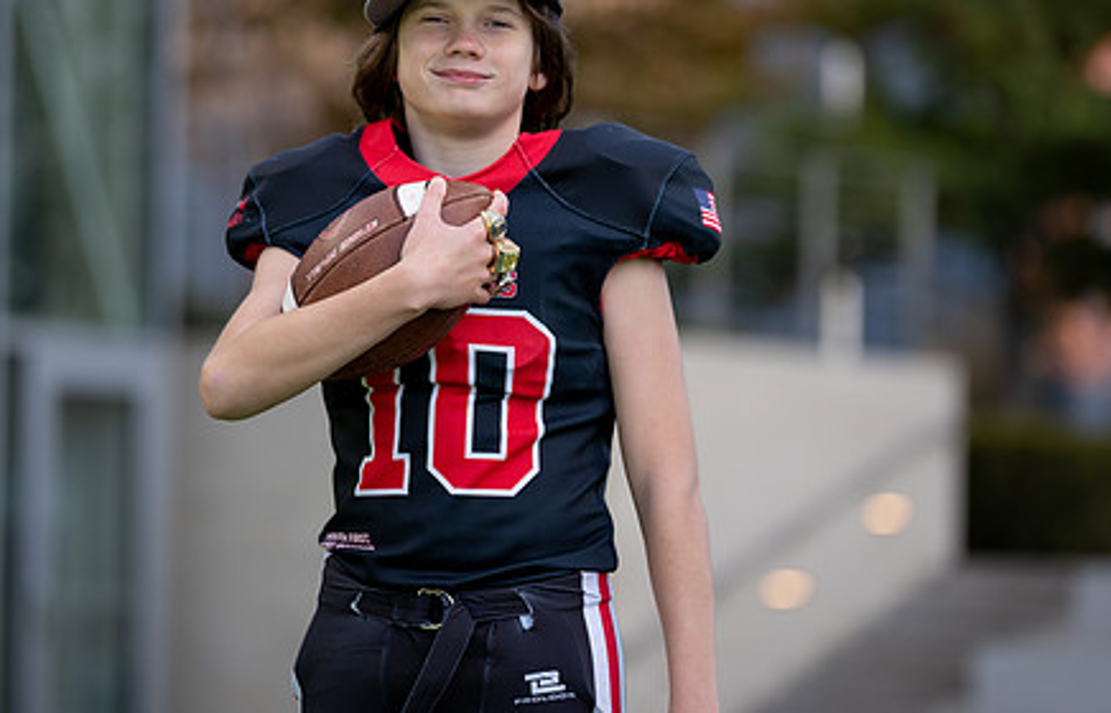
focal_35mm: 209
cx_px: 497
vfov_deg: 6.4
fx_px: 6378
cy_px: 222
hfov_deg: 10.0
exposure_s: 1/500
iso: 100
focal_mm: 148
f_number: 2.8
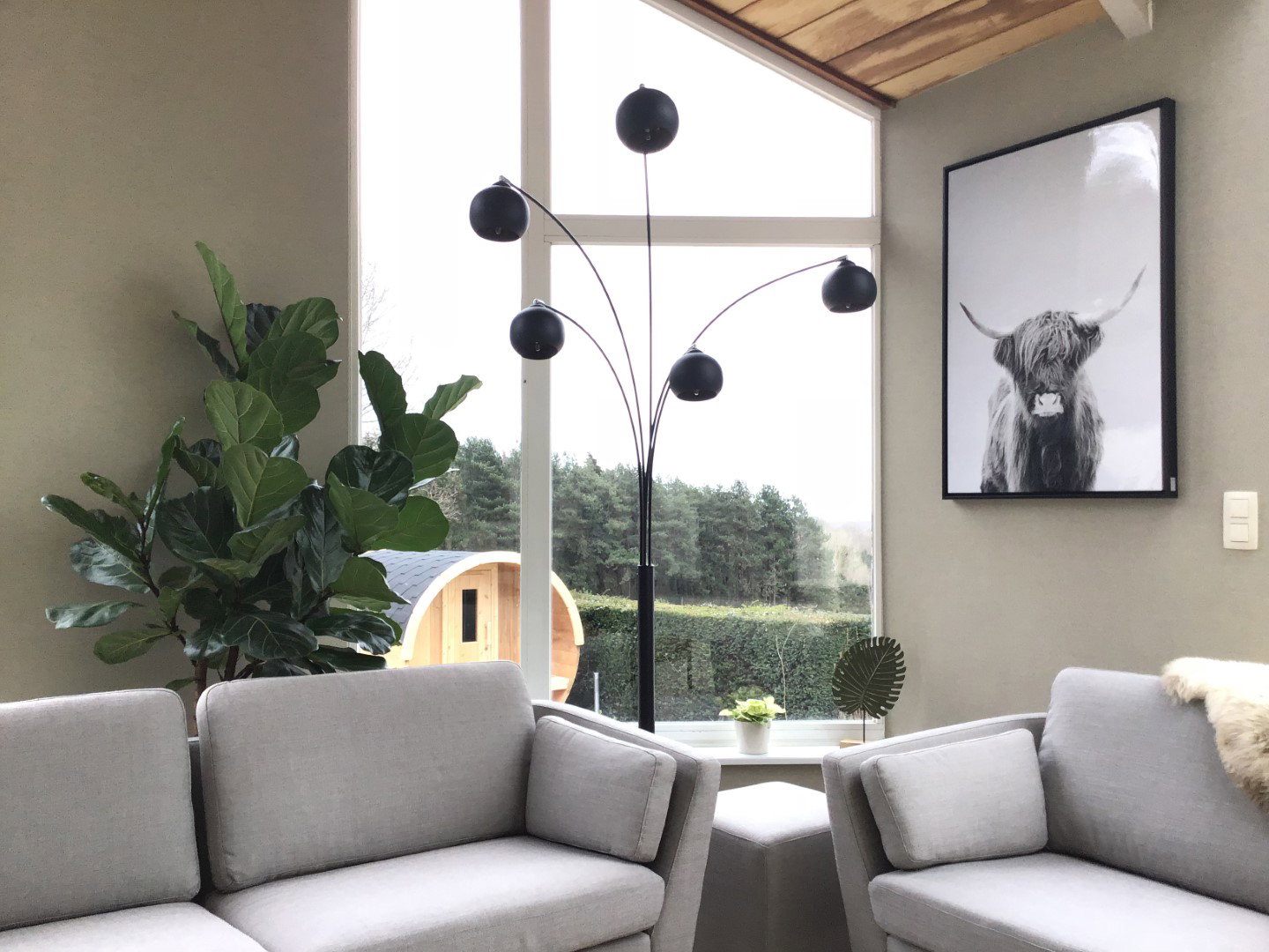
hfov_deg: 58.4
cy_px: 476
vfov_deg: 45.4
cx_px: 634
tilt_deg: +1.1
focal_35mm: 31
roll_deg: +1.1
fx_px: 1136
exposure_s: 1/100
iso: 40
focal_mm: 3.3
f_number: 2.4
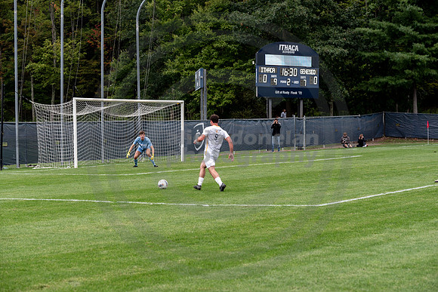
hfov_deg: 20.2
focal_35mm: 101
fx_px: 1229
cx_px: 219
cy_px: 146
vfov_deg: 13.6
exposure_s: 1/320
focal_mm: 100
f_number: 5
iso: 320
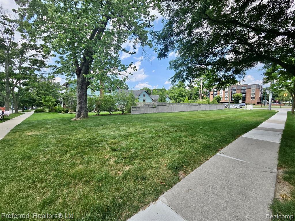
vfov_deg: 89.9
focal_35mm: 13
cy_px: 110
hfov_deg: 106.2
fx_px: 111
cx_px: 148
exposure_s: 1/1102
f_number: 2.2
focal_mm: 2.2
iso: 50
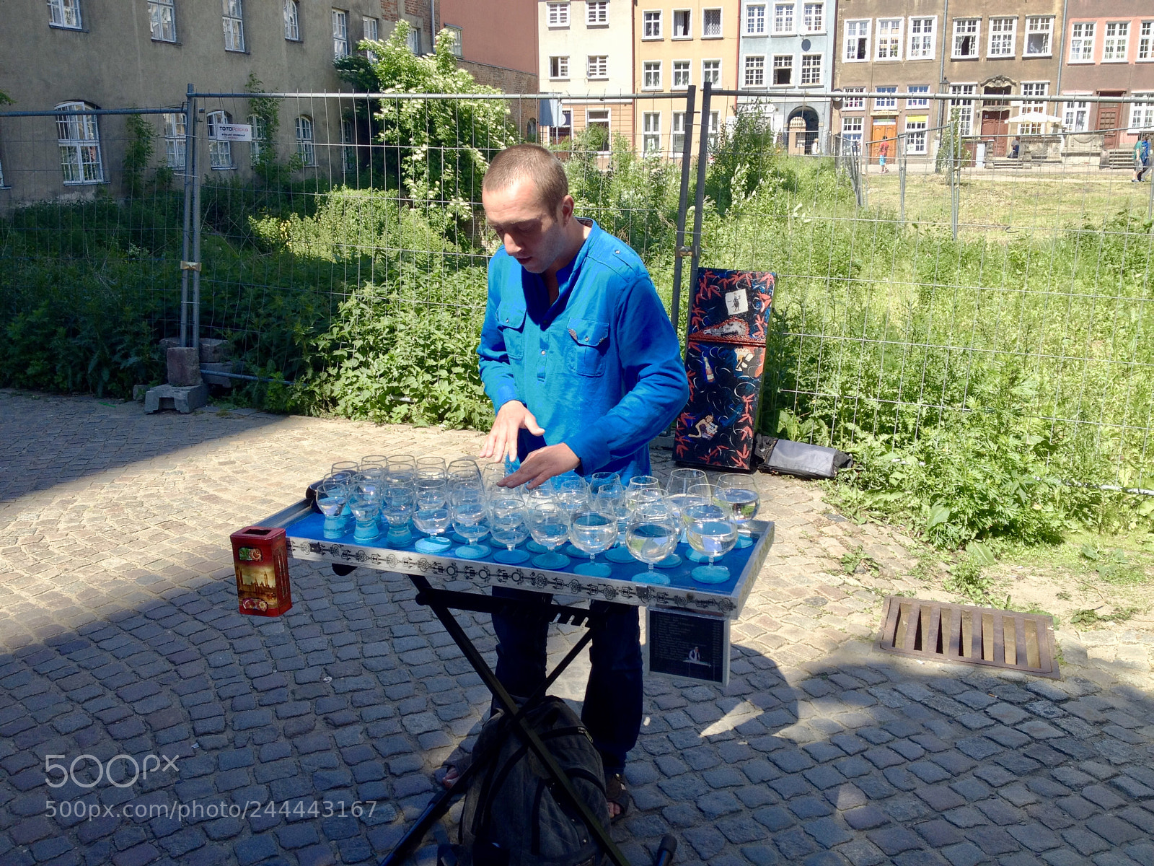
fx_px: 1167
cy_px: 433
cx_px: 577
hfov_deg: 52.6
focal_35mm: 35
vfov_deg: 40.7
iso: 50
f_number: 2.4
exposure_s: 1/292
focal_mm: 4.28
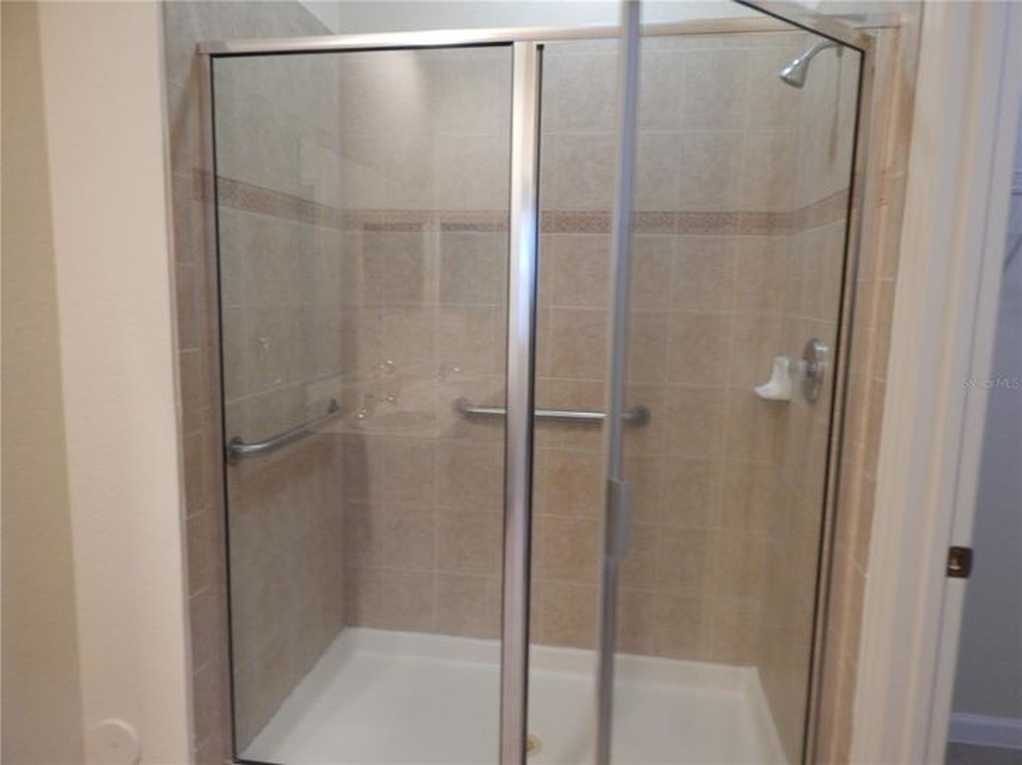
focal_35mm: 22
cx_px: 511
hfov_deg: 76.4
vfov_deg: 61.0
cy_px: 382
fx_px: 649
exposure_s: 1/15
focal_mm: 4
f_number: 3
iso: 200
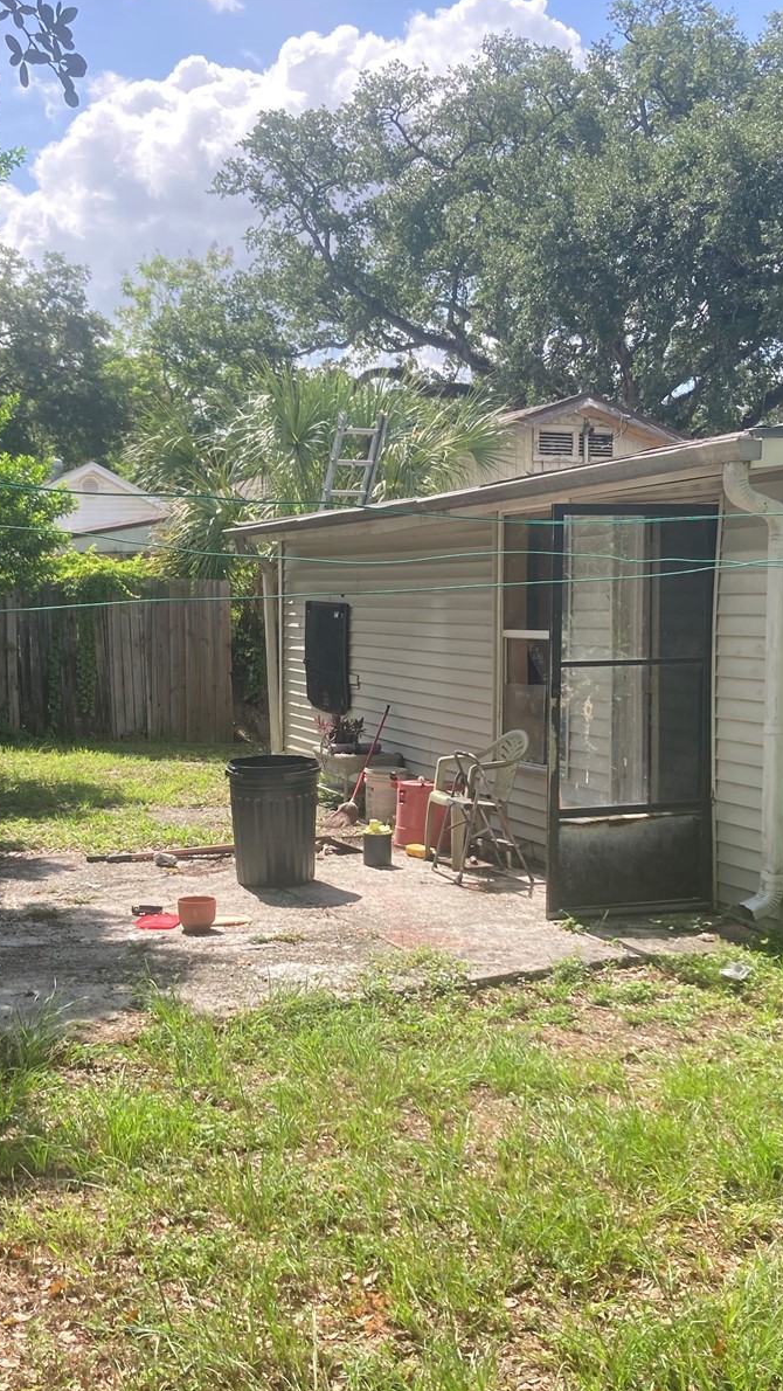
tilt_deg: -2.7
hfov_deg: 28.9
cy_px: 694
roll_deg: -0.9
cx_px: 300
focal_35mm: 41
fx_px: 1512
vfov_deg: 49.4
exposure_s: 1/716
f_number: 1.8
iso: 20
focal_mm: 3.99
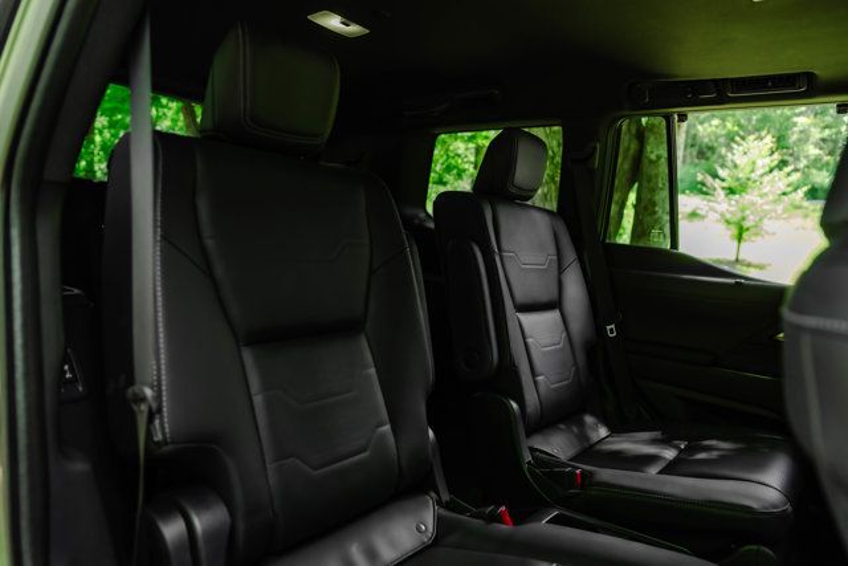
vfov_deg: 53.2
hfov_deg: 73.7
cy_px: 283
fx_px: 565
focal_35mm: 24
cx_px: 424
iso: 640
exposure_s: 1/250
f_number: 3.2
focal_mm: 24
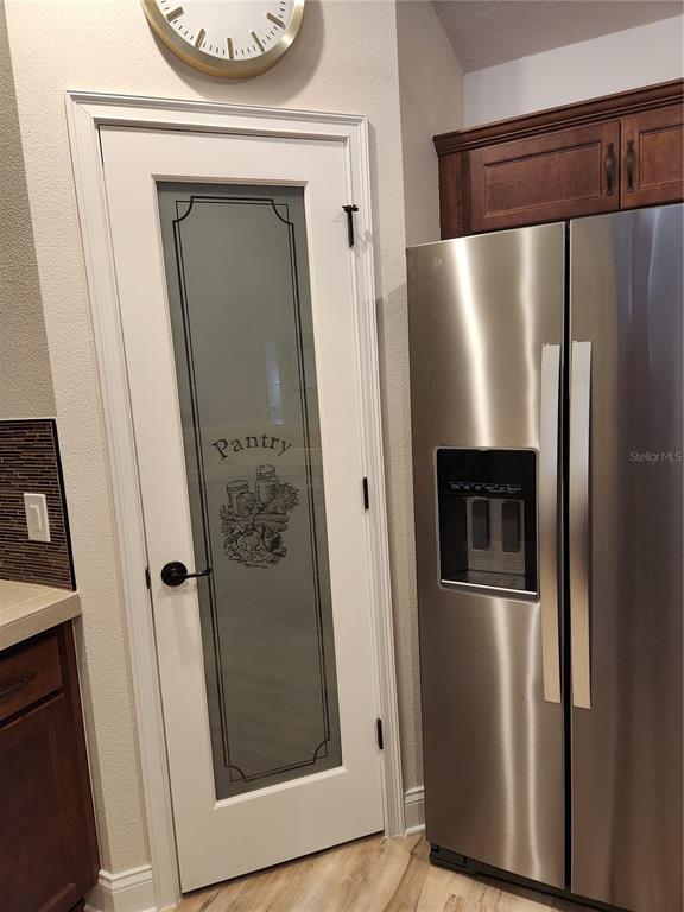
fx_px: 606
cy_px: 456
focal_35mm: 23
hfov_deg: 58.9
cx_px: 342
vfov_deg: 73.9
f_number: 1.8
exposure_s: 1/120
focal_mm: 5.4
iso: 400
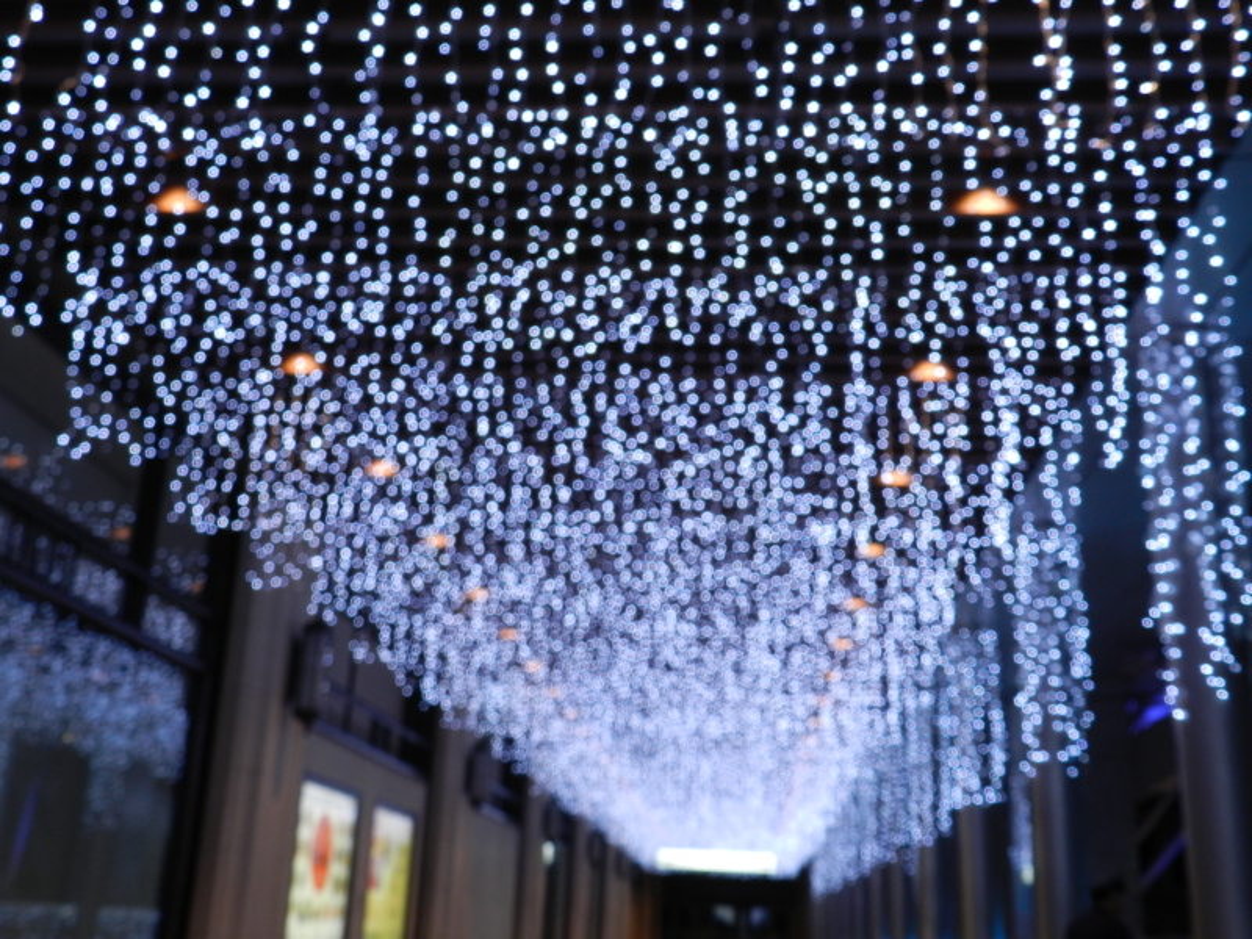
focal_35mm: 38
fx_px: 1374
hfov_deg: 49.0
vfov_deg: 37.7
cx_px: 626
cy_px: 470
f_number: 4
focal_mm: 6.7
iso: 220
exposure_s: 1/30
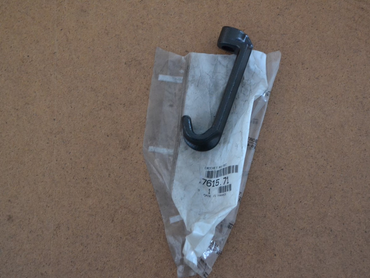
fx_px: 631
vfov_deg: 24.8
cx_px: 188
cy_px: 140
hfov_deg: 32.7
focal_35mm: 59
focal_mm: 36
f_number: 5
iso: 3200
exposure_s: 1/15
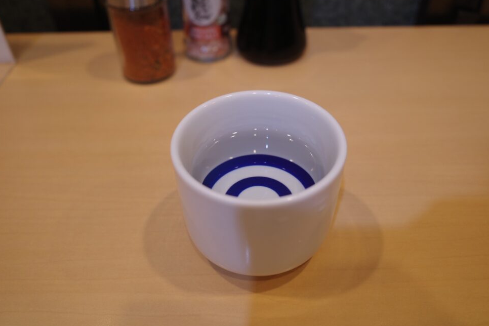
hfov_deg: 63.7
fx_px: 394
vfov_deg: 45.0
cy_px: 162
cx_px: 250
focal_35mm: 29
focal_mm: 18.3
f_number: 2.8
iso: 250
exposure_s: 1/30
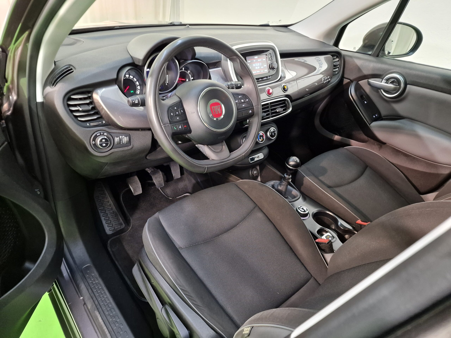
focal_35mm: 23
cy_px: 169
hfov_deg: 73.9
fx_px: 300
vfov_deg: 58.9
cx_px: 226
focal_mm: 6.4
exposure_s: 1/25
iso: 400
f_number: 1.8
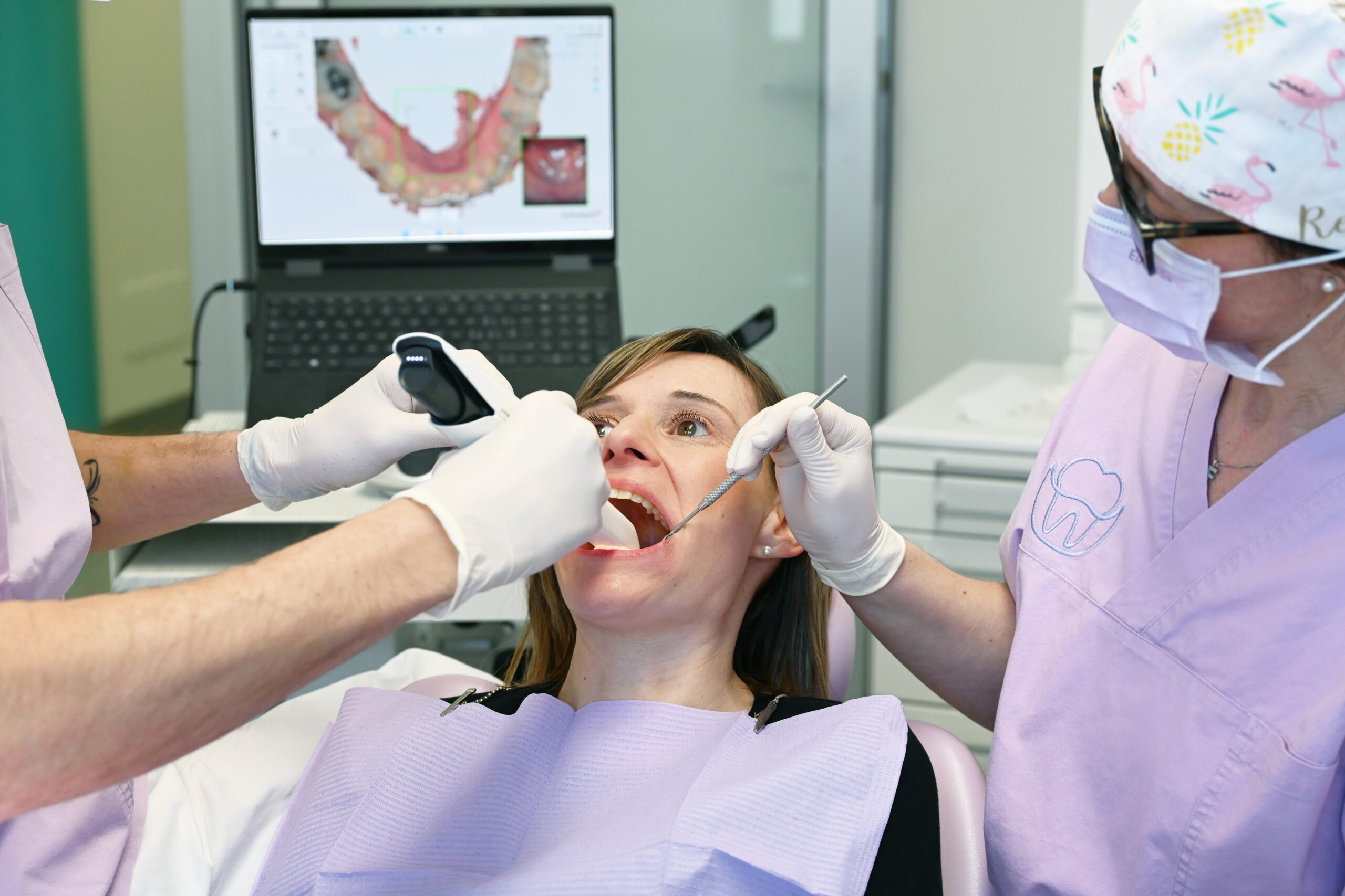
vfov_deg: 22.6
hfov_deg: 33.4
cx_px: 672
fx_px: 2242
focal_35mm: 60
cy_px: 448
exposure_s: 1/100
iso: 640
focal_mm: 60
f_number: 5
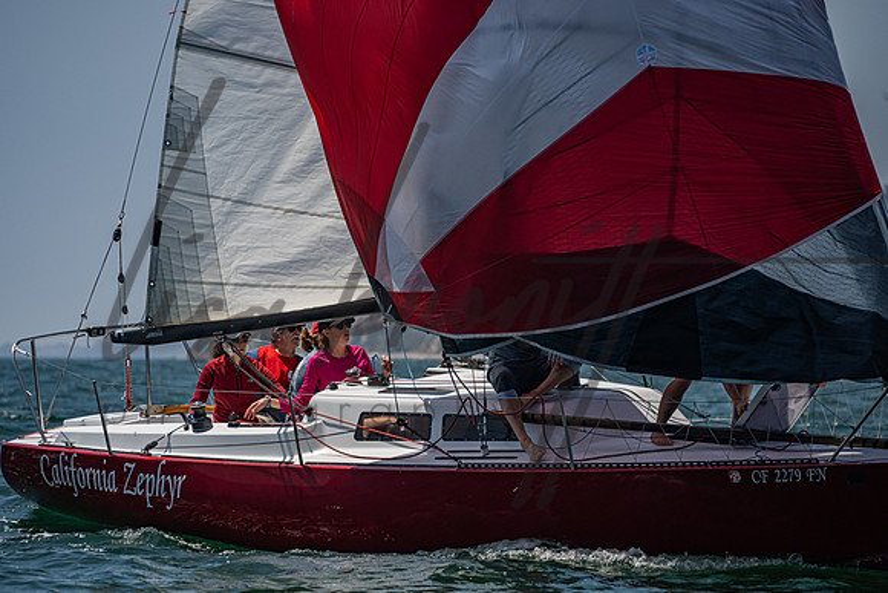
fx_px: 9699
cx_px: 369
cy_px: 285
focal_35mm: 393
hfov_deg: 5.2
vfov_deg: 3.5
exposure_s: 1/2500
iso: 500
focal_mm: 330
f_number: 8
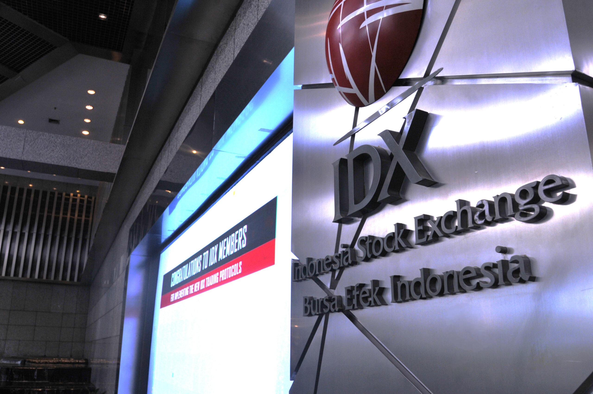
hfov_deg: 62.0
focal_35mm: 30
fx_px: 494
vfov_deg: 43.5
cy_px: 197
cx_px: 296
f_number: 6.3
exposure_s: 1/80
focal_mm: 20
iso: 400
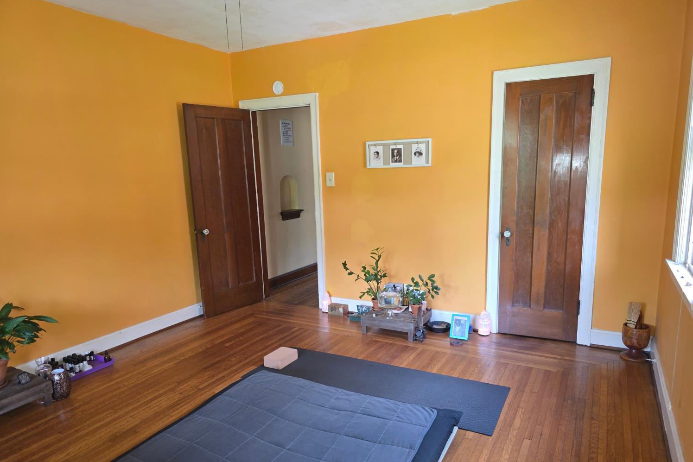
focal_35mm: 24
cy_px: 256
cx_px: 346
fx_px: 462
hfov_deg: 73.7
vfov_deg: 53.0
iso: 125
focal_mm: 6.3
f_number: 1.7
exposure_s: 1/24
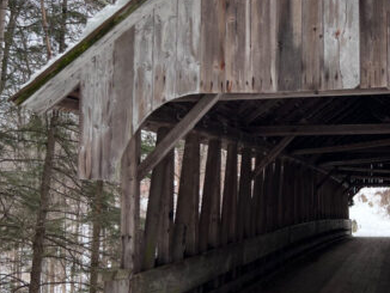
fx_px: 575
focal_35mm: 51
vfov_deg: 28.6
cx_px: 304
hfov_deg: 36.4
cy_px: 147
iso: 50
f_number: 1.5
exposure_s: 1/431
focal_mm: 5.7
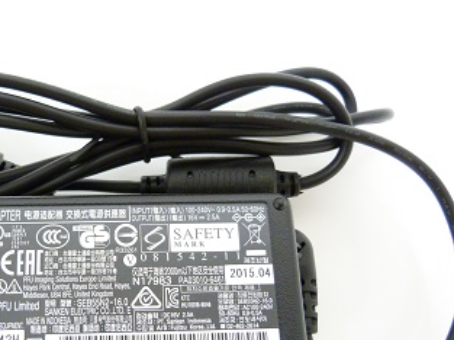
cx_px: 149
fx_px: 524
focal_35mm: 40
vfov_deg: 35.3
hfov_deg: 46.1
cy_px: 242
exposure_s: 1/10
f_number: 2.8
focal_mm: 4.5
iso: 400
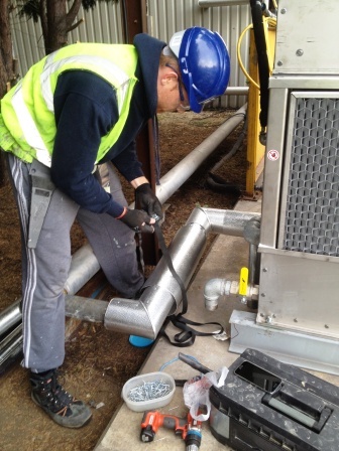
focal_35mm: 35
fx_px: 457
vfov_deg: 52.6
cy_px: 226
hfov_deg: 40.7
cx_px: 170
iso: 50
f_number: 2.4
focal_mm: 4.28
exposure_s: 1/60
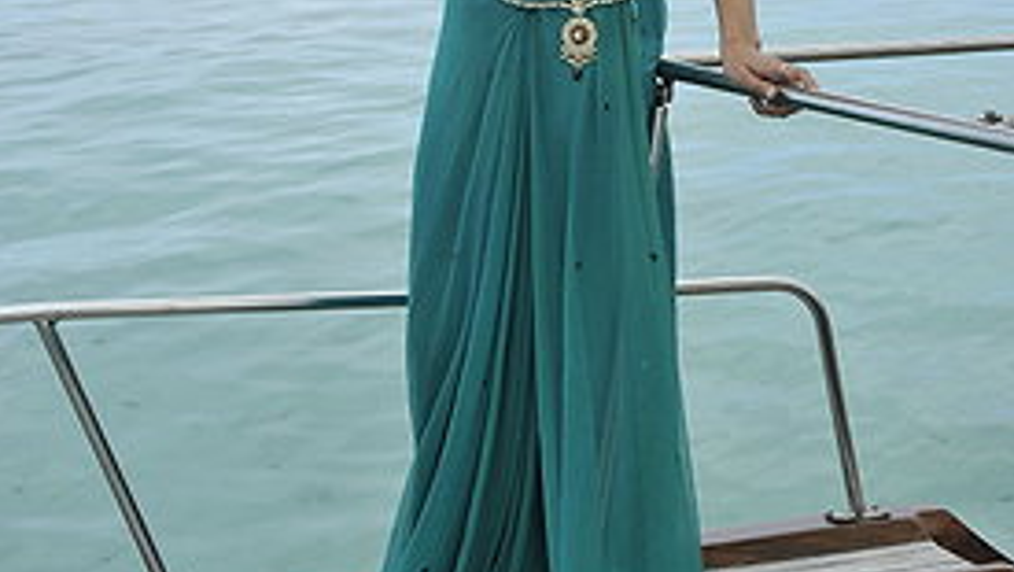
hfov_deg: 27.5
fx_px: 2071
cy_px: 6
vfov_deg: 15.4
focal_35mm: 77
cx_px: 509
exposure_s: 1/250
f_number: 10
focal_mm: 48
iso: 200
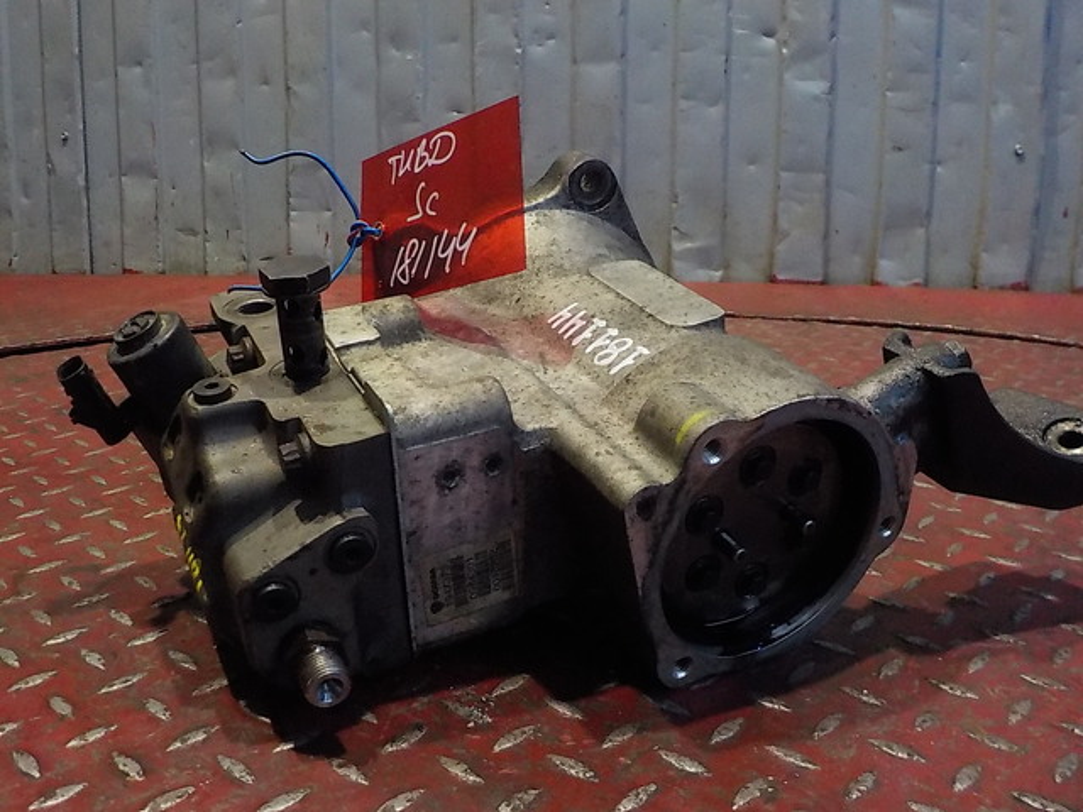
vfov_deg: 46.8
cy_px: 406
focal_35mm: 30
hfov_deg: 60.0
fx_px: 939
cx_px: 542
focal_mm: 4.1
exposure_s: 1/50
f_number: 3.3
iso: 800
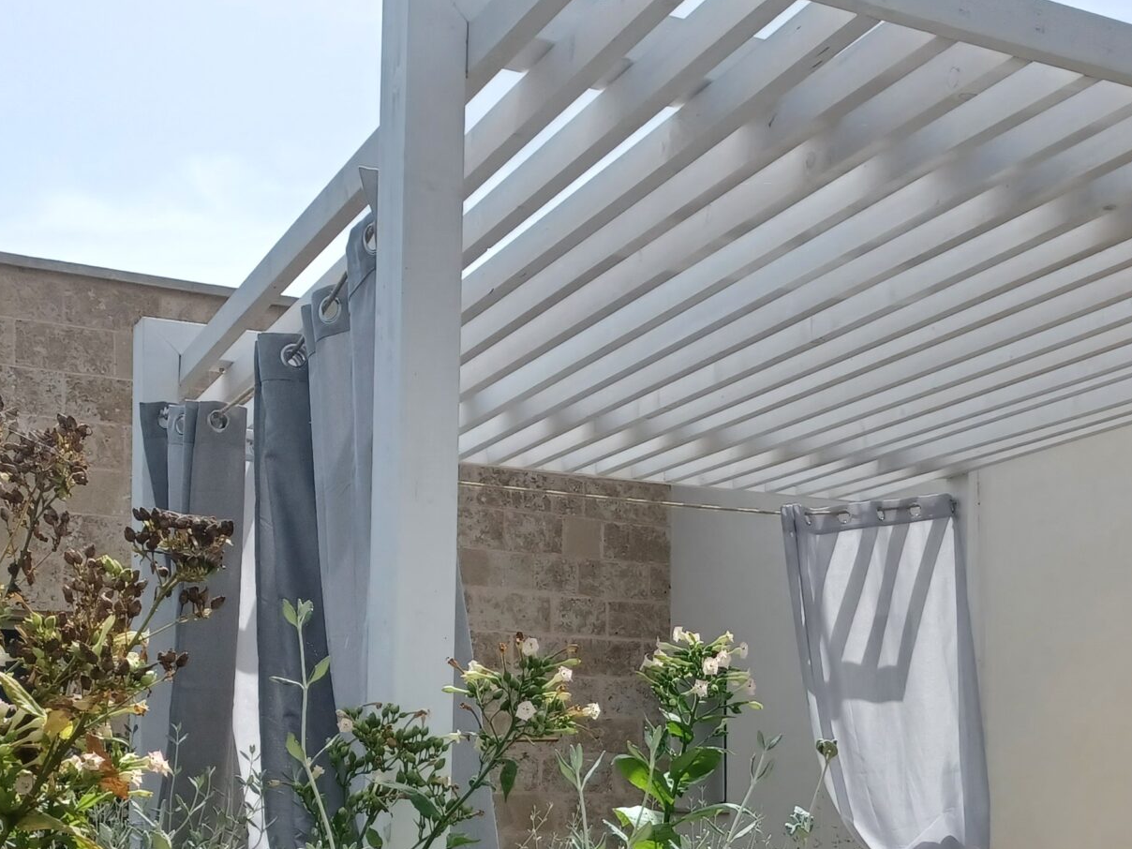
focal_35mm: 53
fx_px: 1733
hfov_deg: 35.1
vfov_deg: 26.5
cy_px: 777
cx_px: 891
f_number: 1.8
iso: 40
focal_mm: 4.6
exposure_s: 1/683
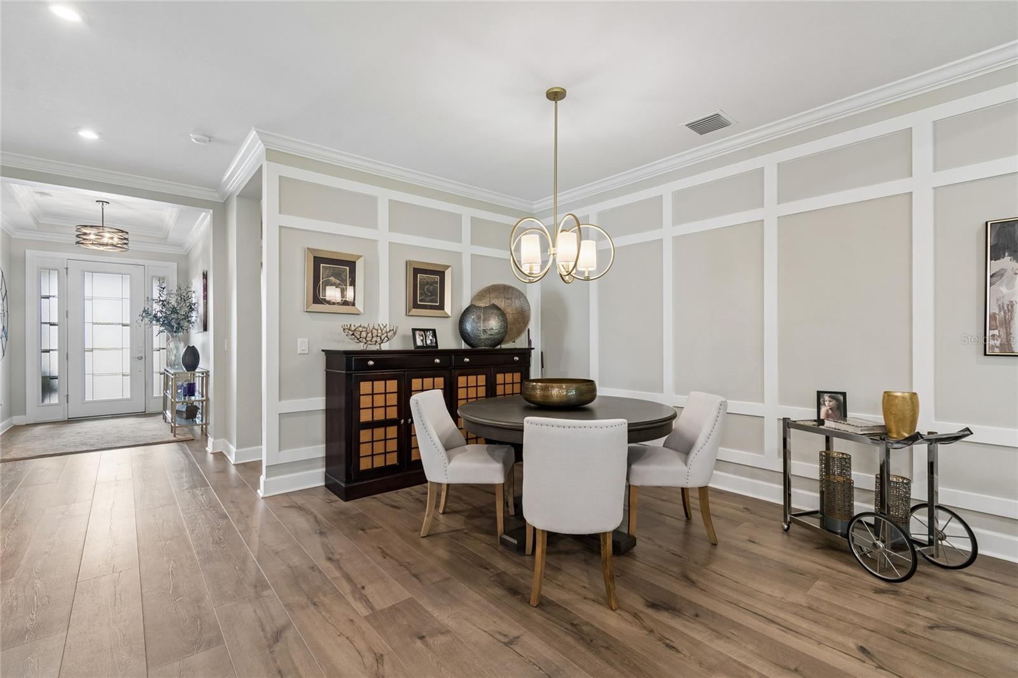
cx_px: 509
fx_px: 424
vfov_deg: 77.3
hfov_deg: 100.4
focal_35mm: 15
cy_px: 339
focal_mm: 10
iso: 100
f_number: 7.1
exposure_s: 1/1.25
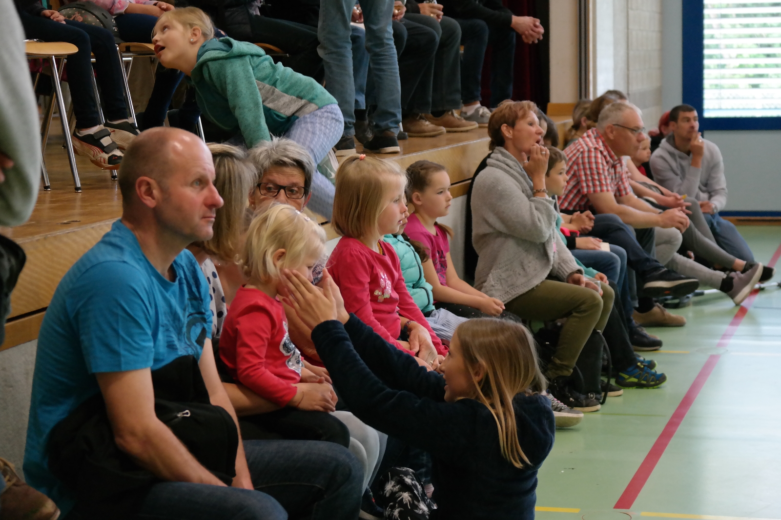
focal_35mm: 77
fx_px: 1670
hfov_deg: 26.3
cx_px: 390
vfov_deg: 17.7
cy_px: 260
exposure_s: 1/80
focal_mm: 50
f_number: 4
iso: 1600
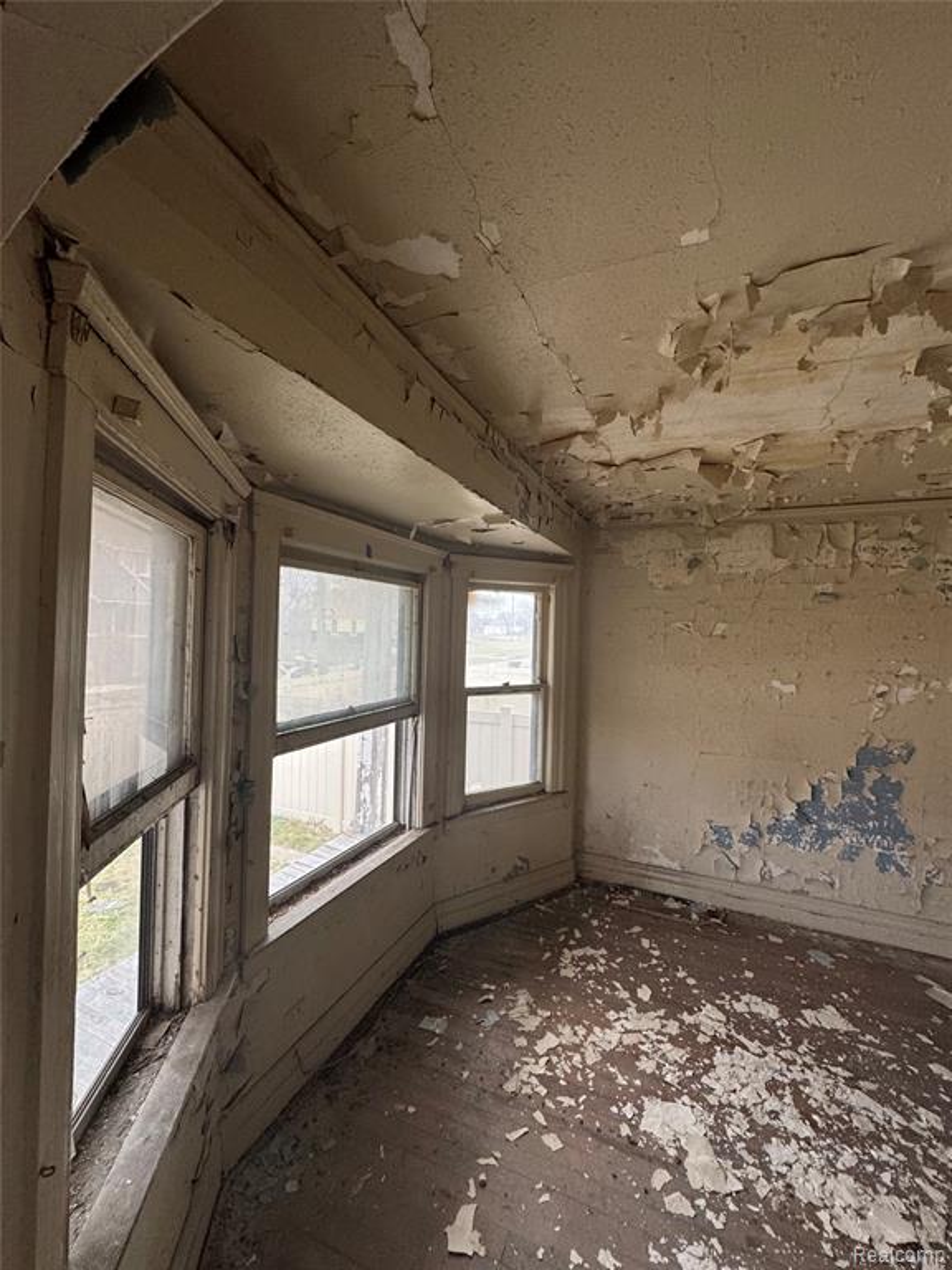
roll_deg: -1.9
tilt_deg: -0.6
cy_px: 635
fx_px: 513
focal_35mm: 14
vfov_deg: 102.1
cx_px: 476
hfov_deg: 85.7
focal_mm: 2.22
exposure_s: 1/99
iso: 200
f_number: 2.2
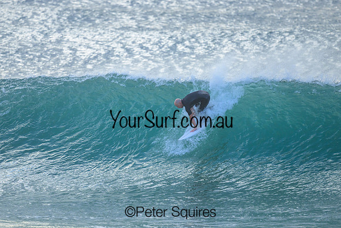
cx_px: 170
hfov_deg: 2.6
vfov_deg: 1.7
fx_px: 7579
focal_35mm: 800
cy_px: 114
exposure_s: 1/2500
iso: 1100
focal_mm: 800
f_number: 6.3
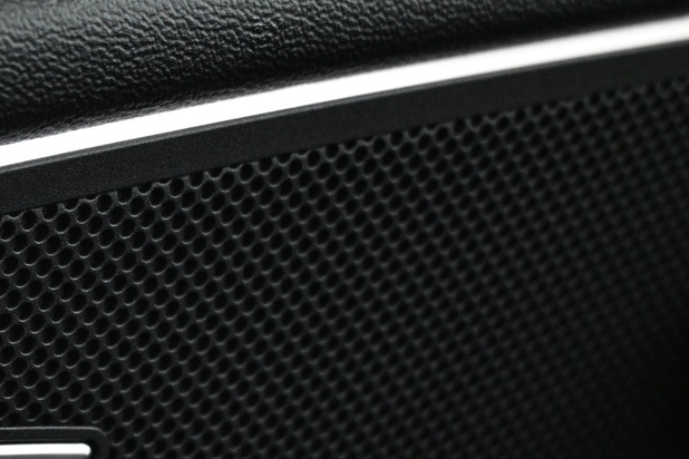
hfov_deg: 19.2
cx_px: -200
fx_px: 1881
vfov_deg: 13.7
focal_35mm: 98
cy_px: 482
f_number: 4.2
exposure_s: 1/10
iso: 1600
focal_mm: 25
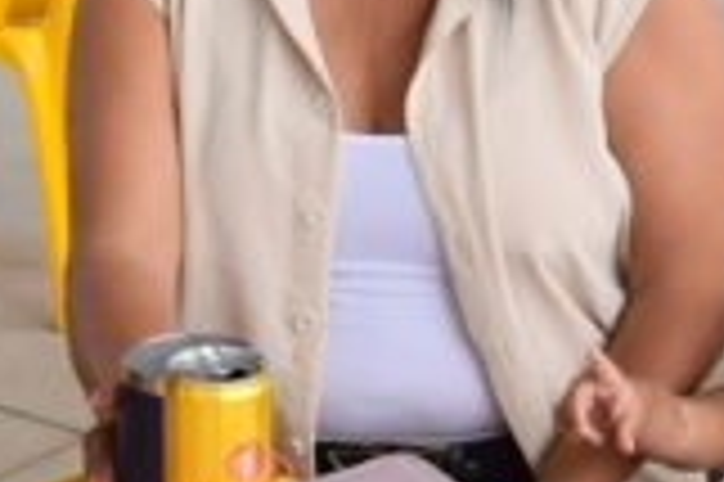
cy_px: -2
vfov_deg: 9.4
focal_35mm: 145
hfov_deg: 14.1
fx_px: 2919
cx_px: 414
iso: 400
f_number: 7.1
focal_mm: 21
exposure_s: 1/200
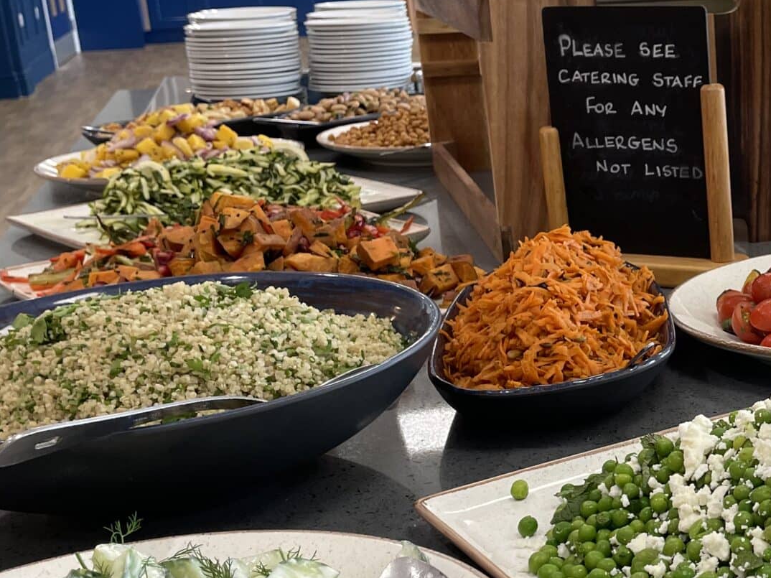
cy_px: 338
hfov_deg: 29.0
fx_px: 1381
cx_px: 792
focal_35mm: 62
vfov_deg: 23.6
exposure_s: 1/100
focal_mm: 4.2
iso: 80
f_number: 1.6
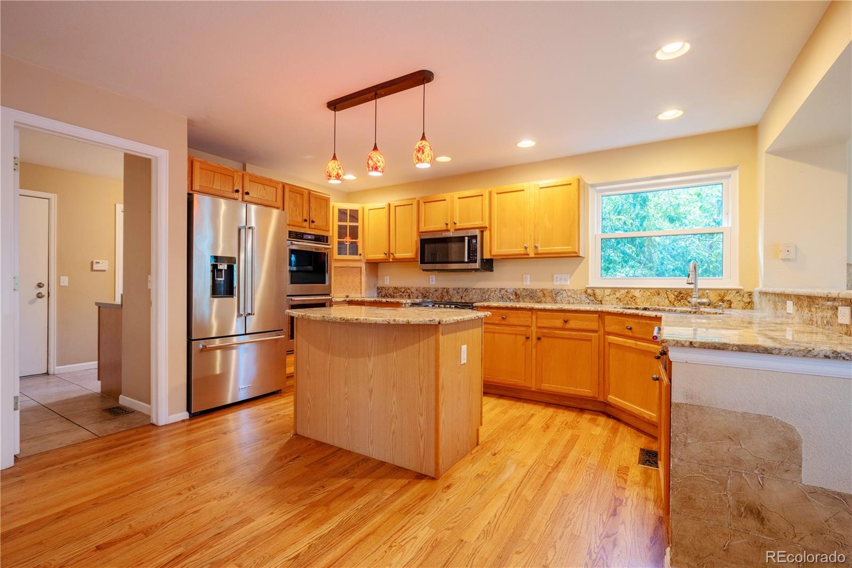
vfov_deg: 73.7
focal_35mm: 16
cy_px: 284
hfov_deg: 96.7
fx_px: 379
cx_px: 426
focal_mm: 16
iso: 250
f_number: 8
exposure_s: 1/50
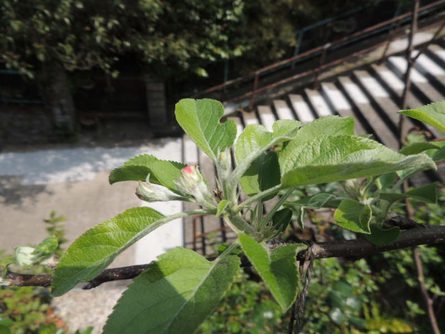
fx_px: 309
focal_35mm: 24
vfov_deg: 56.8
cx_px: 222
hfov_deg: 71.6
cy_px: 167
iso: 100
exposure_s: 1/1250
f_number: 3
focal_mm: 4.3
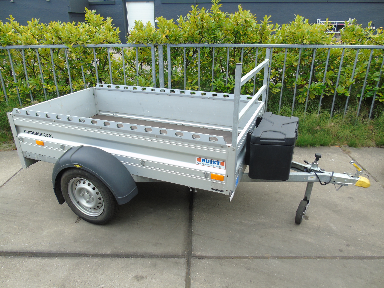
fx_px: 277
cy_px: 144
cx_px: 192
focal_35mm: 25
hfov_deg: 69.4
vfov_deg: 54.9
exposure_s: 1/160
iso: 80
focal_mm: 4.4
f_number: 3.4
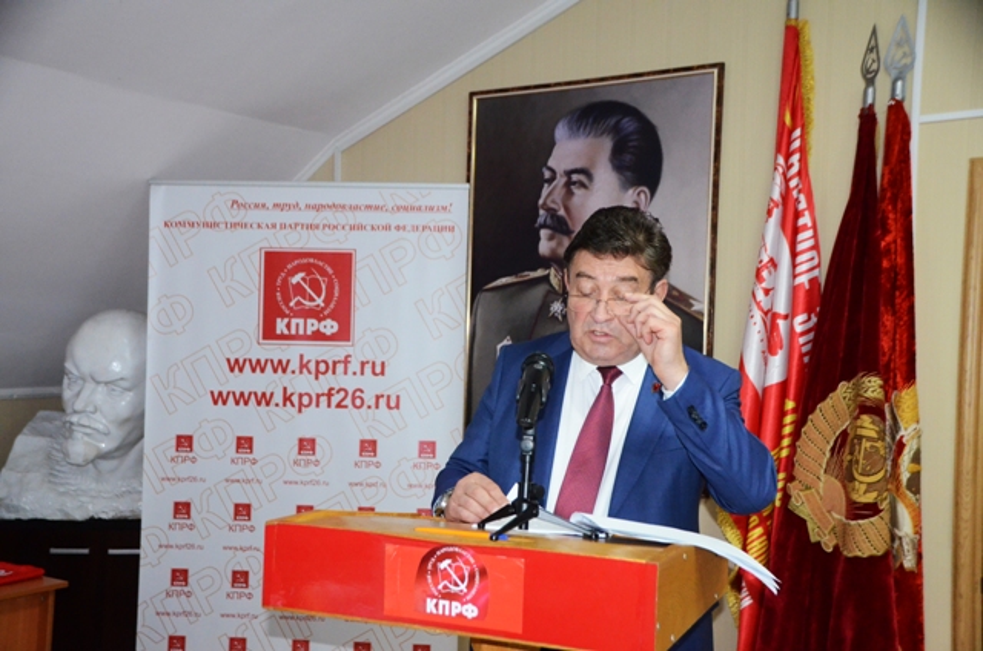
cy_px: 326
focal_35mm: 44
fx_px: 1185
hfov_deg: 45.0
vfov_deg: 30.7
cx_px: 492
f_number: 4
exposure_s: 1/200
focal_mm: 29
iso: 3200
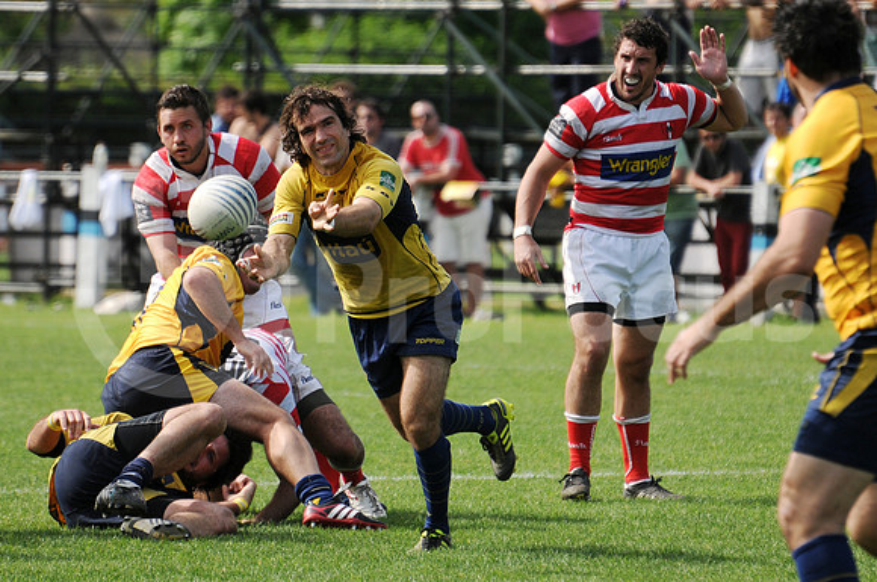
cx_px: 438
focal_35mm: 450
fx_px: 10947
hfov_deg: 4.6
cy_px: 291
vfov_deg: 3.0
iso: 250
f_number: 5.6
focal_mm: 300
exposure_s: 1/800
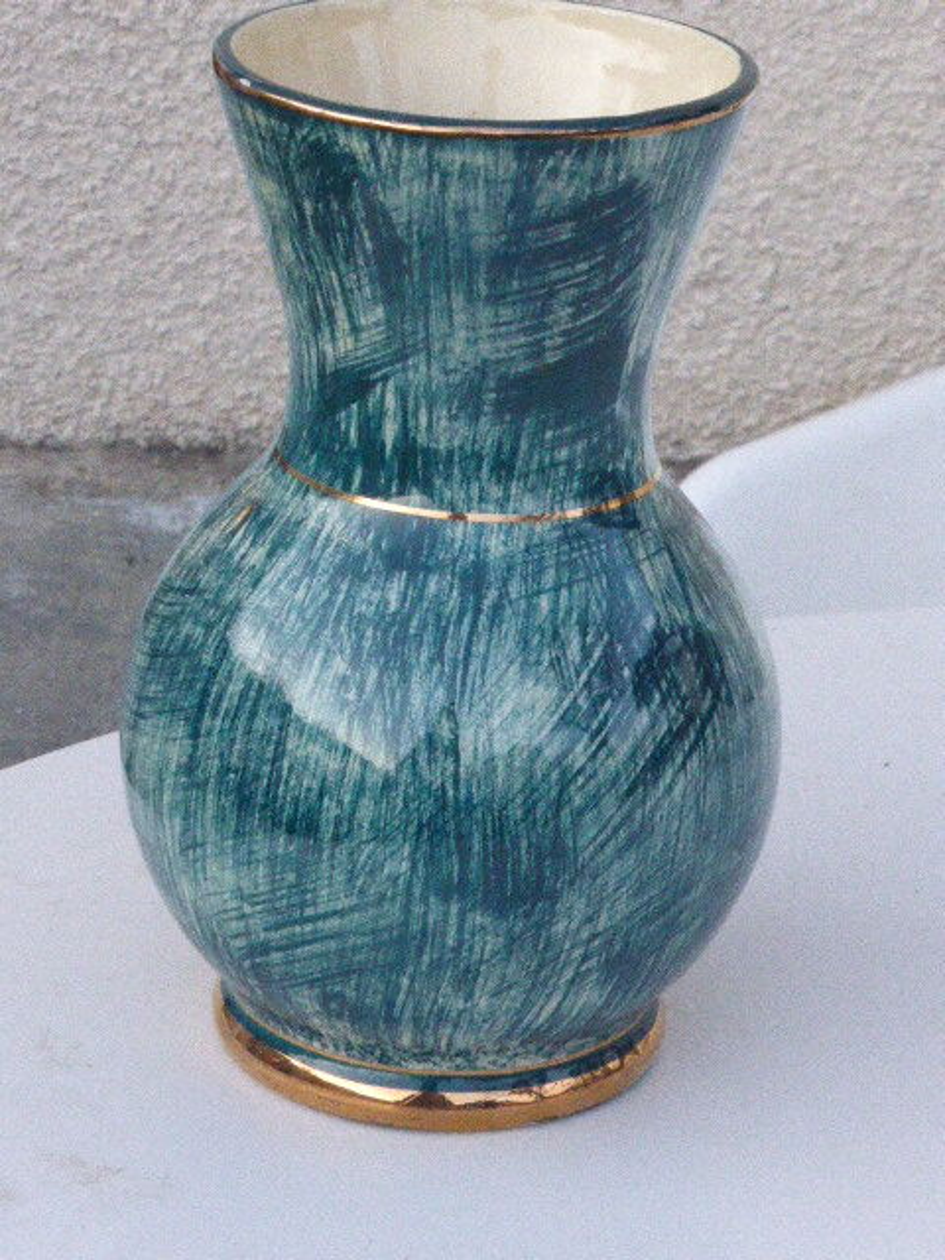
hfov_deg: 12.5
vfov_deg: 16.6
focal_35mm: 119
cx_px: 472
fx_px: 4332
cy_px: 630
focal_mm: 19.4
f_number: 5.3
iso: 1600
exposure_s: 1/60
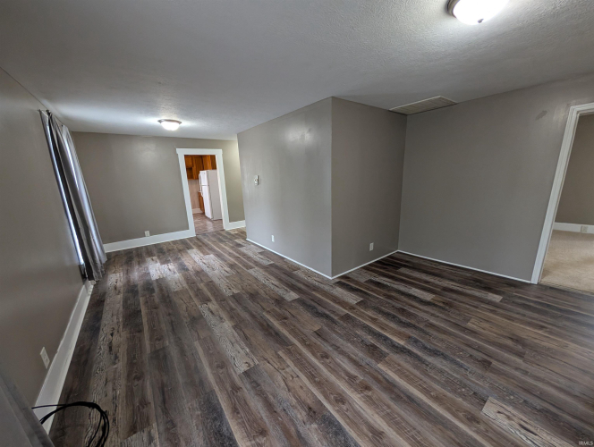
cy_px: 224
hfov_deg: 110.5
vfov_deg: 94.6
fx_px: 206
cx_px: 297
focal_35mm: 12
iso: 199
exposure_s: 1/60
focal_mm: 2.02
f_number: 1.7
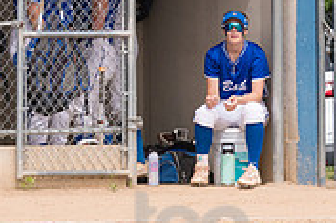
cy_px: -8
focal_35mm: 991
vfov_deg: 1.4
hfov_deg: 2.1
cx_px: -78
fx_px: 9241
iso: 320
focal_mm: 200
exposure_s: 1/1600
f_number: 5.6
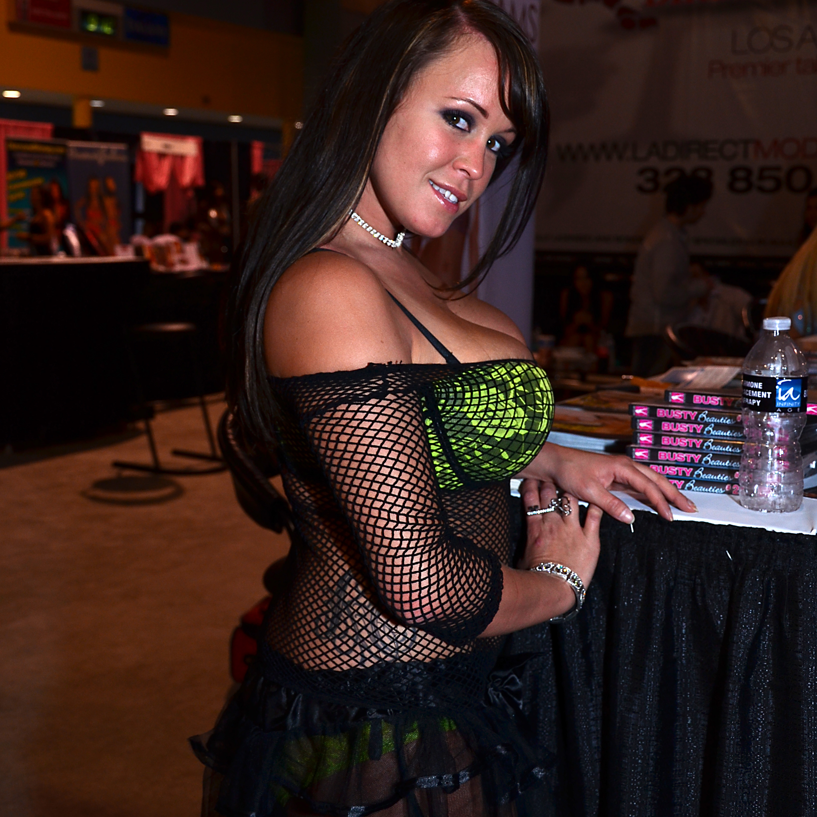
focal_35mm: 50
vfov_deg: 34.0
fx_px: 1335
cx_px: 408
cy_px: 355
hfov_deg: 34.0
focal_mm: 26
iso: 320
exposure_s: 1/60
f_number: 5.6
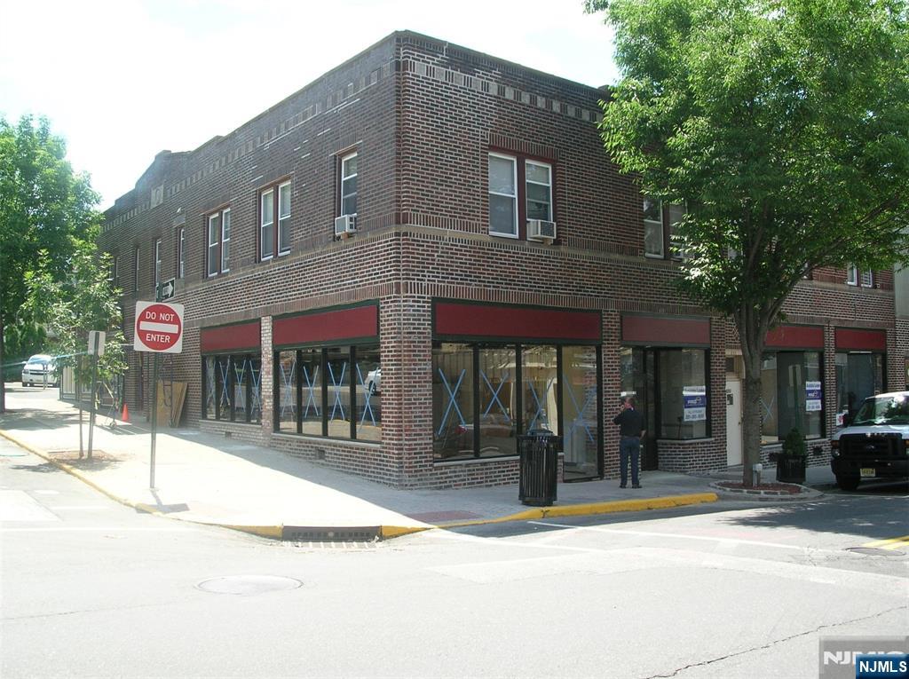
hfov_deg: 51.4
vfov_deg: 39.6
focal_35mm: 36
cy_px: 340
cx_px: 454
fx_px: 944
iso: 50
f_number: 3.7
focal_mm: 6
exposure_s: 1/210
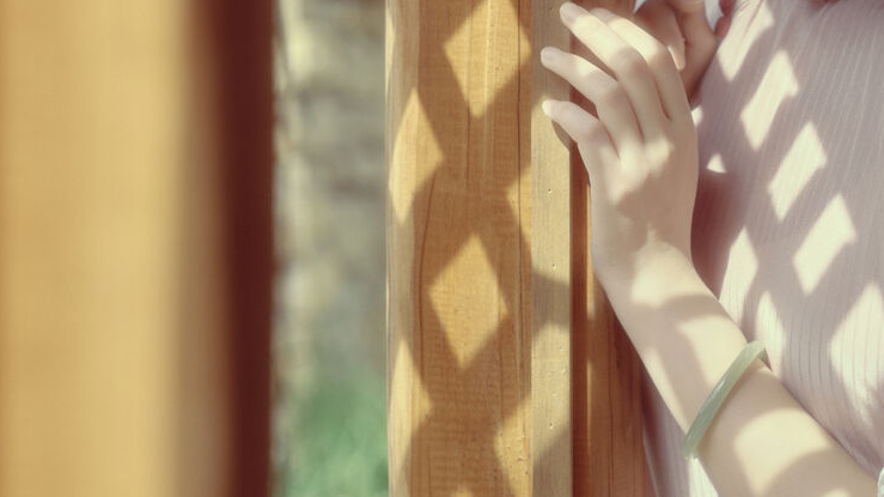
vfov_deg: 7.8
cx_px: 569
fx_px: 3608
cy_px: -40
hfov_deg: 14.0
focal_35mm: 154
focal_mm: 110
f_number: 6.4
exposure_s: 1/160
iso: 400
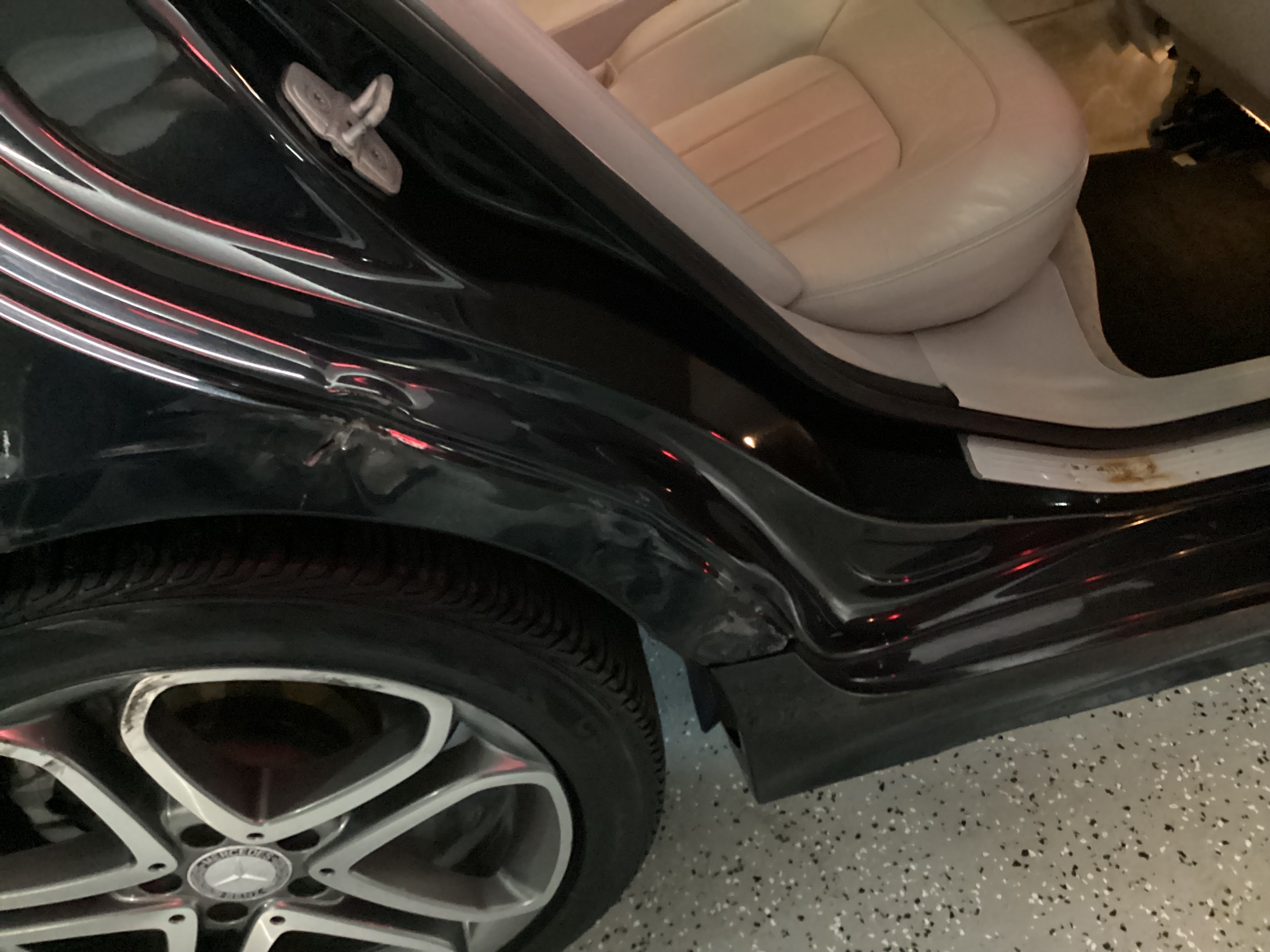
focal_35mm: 31
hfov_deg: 58.4
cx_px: 635
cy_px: 476
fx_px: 1137
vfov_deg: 45.4
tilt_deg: -46.5
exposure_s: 1/15
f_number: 2.4
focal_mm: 3.3
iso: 800
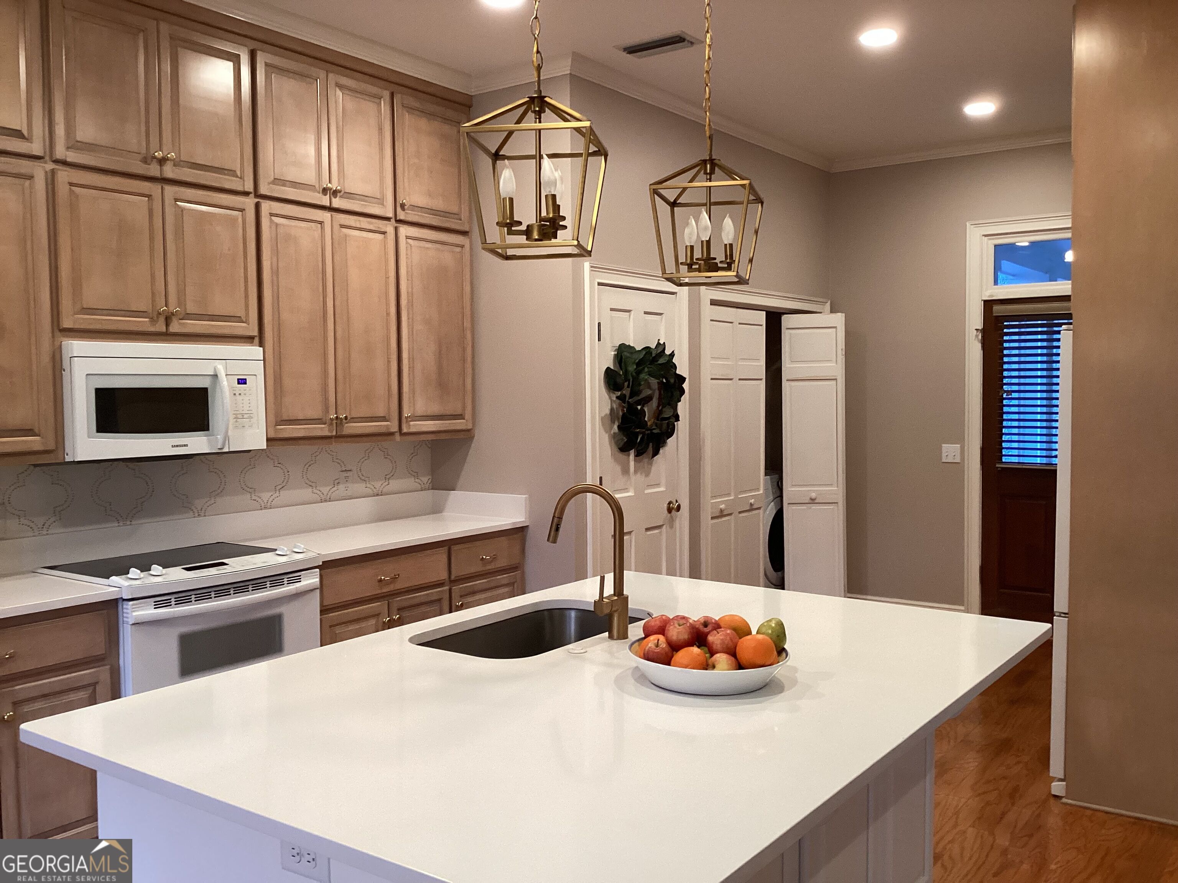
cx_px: 589
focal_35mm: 31
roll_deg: +1.2
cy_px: 442
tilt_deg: -3.0
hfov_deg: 58.4
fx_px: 1055
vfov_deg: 45.4
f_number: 2.4
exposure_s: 1/60
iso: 250
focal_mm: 3.3
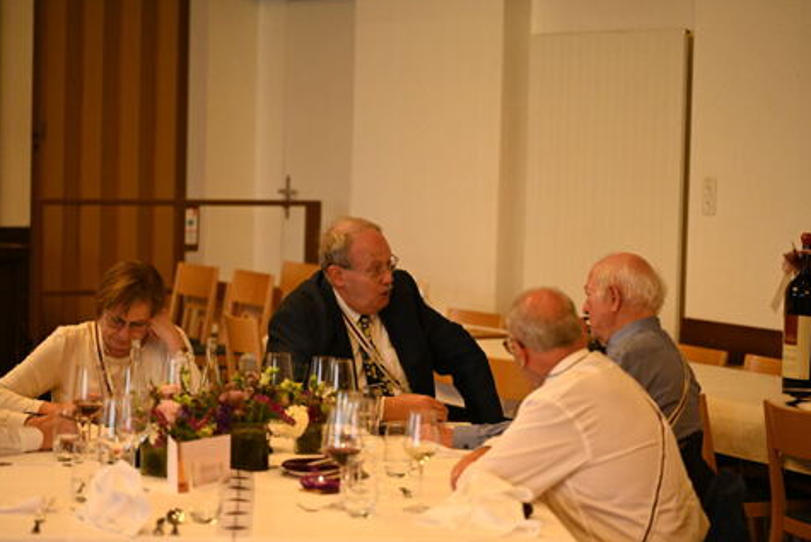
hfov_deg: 19.3
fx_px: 2389
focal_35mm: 106
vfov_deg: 12.9
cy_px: 270
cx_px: 403
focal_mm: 105
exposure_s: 1/1000
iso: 5000
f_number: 2.8
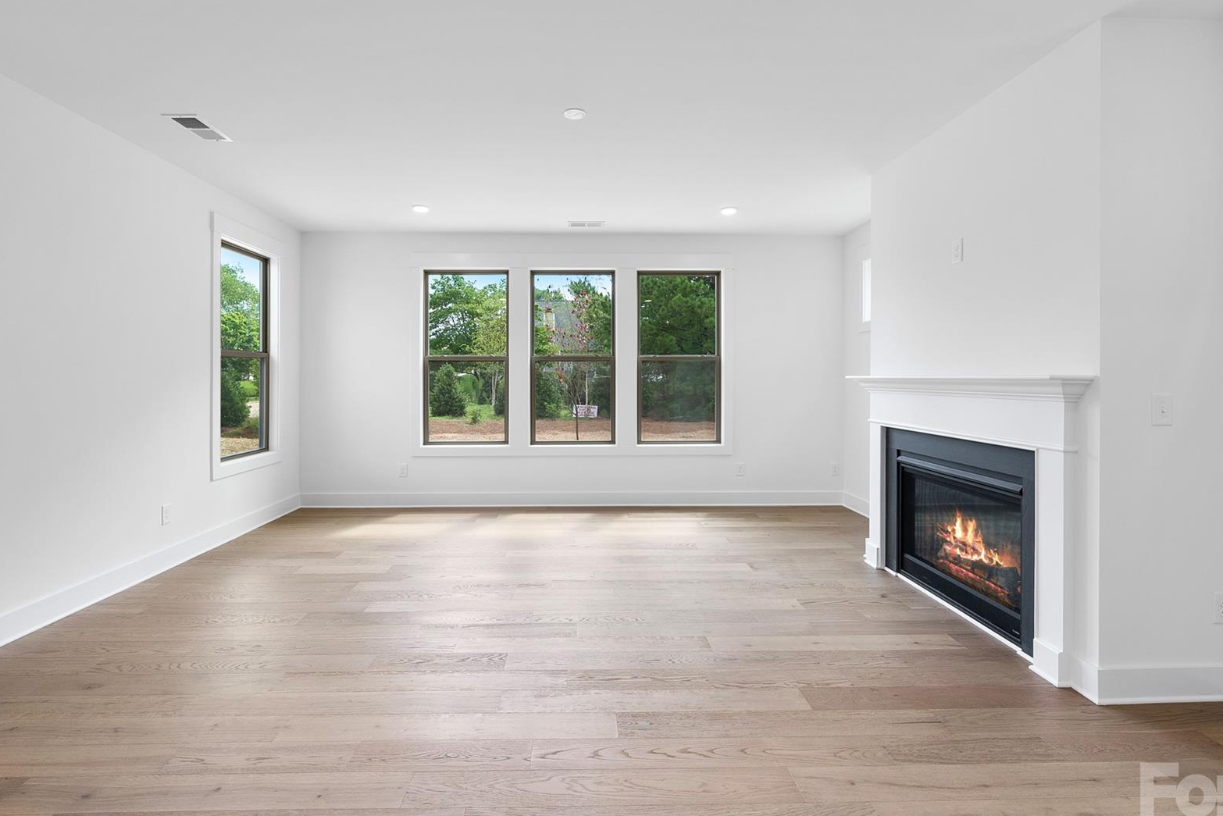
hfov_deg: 93.2
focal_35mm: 17
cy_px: 382
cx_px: 590
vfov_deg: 70.4
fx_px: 578
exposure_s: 1/30
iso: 640
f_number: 7.1
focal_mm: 13
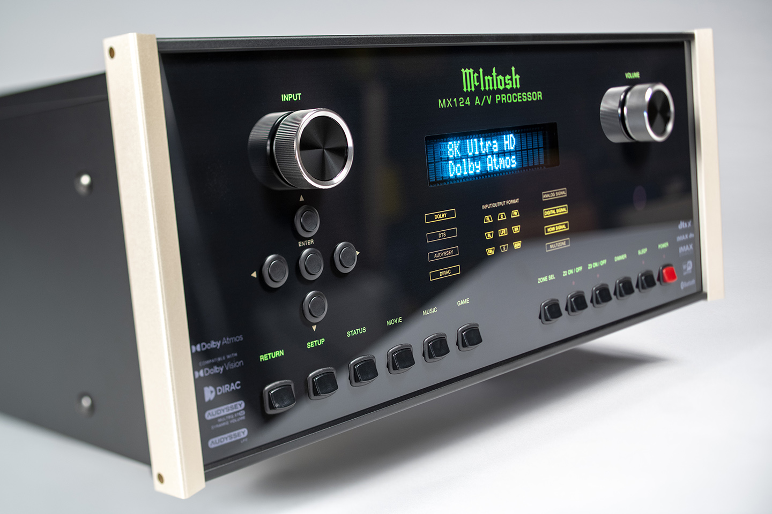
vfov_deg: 29.9
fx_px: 965
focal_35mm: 45
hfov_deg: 43.6
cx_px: 386
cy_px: 257
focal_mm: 45
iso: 200
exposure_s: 1/6
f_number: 4
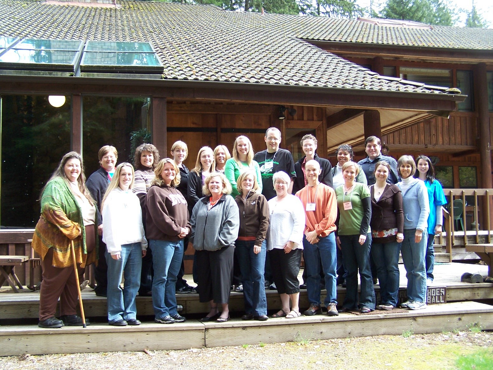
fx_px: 541
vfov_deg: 37.7
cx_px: 246
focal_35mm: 38
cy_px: 185
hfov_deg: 49.0
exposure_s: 1/90
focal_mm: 6.3
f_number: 2.8
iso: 80
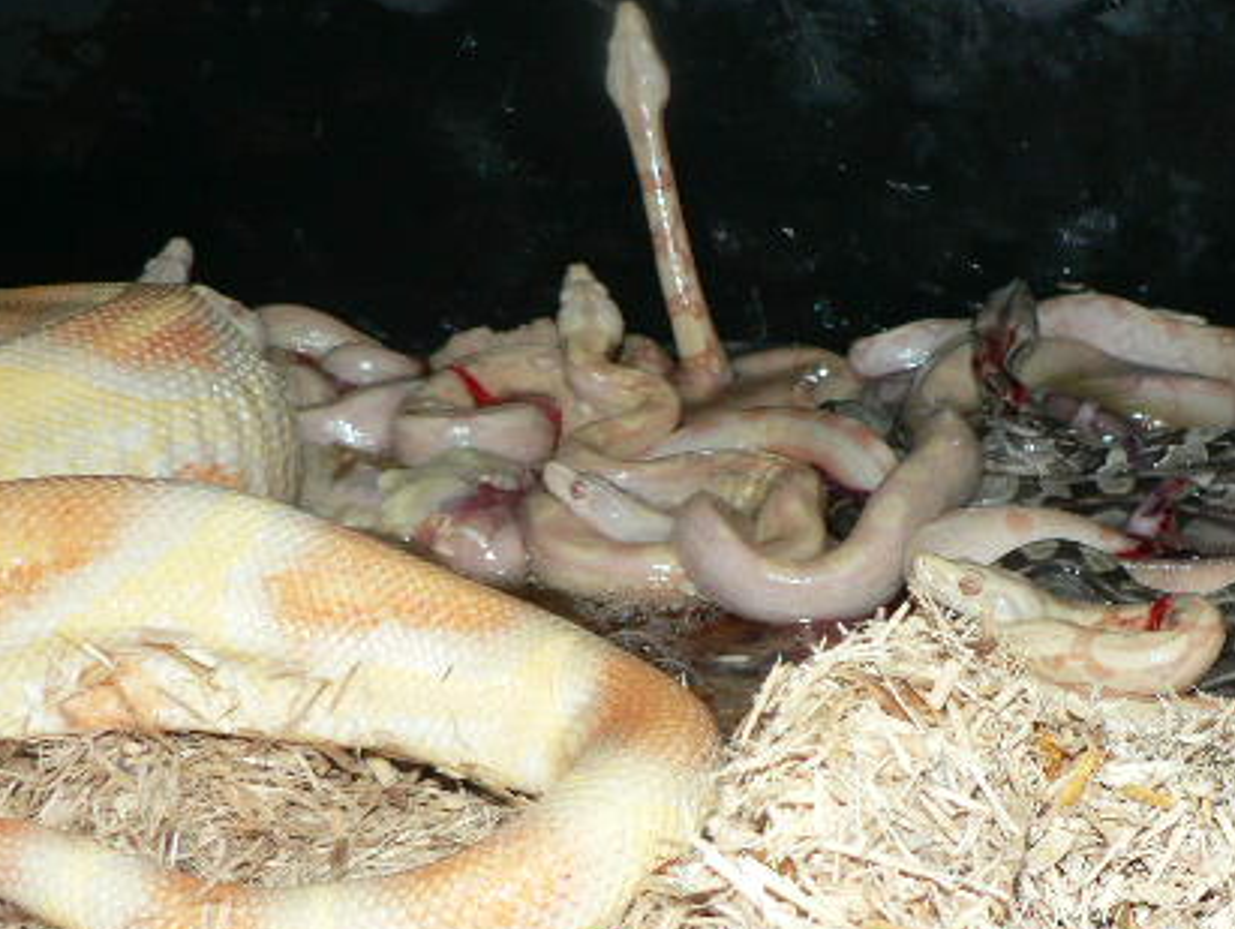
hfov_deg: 33.9
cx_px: 862
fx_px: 2000
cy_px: 589
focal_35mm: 56
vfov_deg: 26.0
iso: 100
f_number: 2.8
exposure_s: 1/60
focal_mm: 6
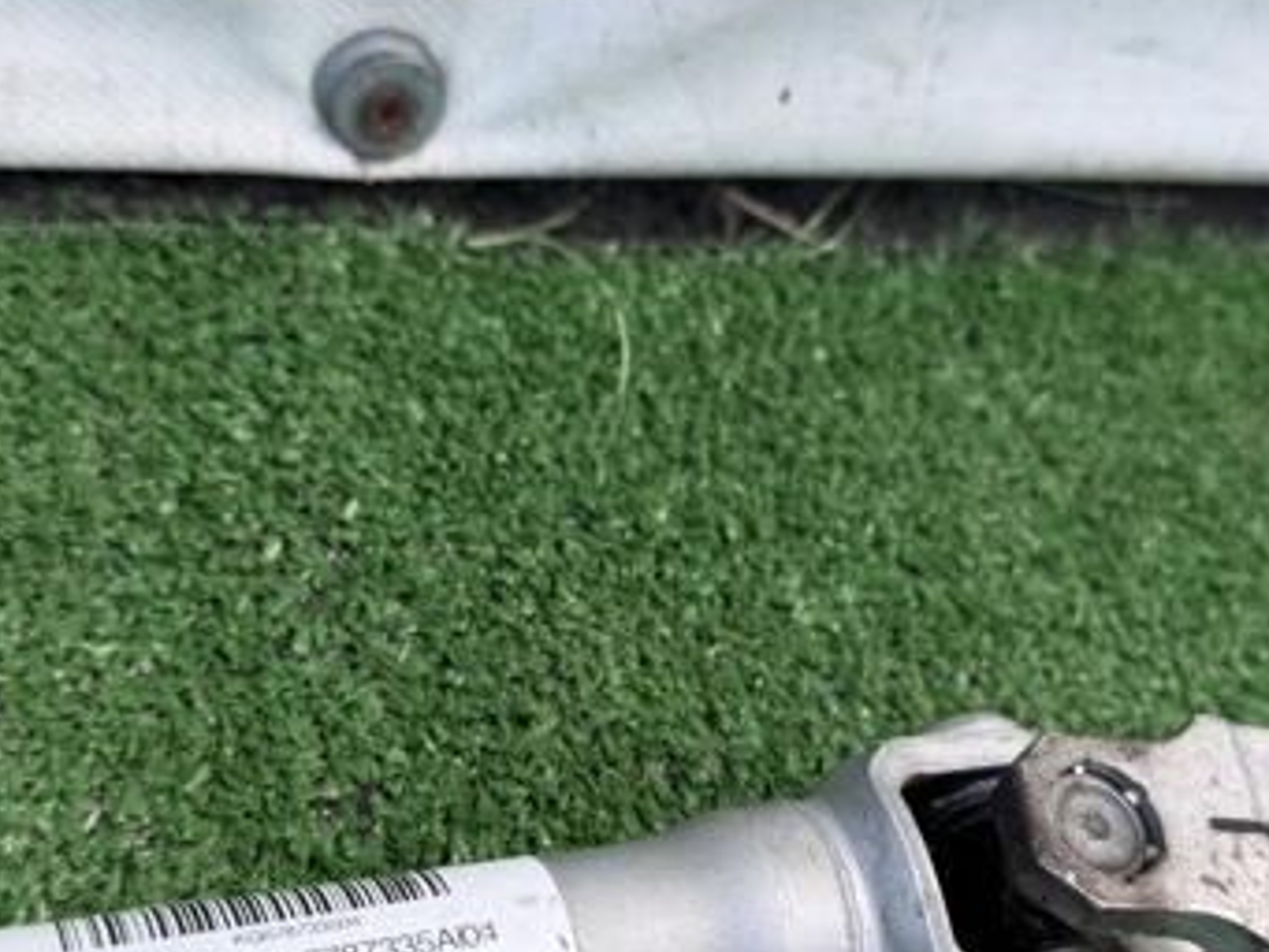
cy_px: 602
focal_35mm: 45
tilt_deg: -47.8
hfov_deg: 42.0
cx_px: 685
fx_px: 1650
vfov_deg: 32.0
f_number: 1.78
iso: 80
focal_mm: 6.76
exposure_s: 1/528
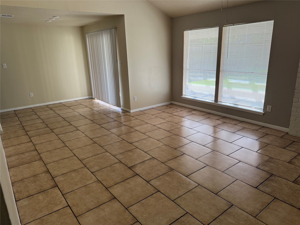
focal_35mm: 24
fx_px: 208
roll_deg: +1.1
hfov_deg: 71.6
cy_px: 112
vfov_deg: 56.8
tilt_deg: -14.5
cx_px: 150
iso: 125
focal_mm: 6.76
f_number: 1.78
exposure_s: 1/238
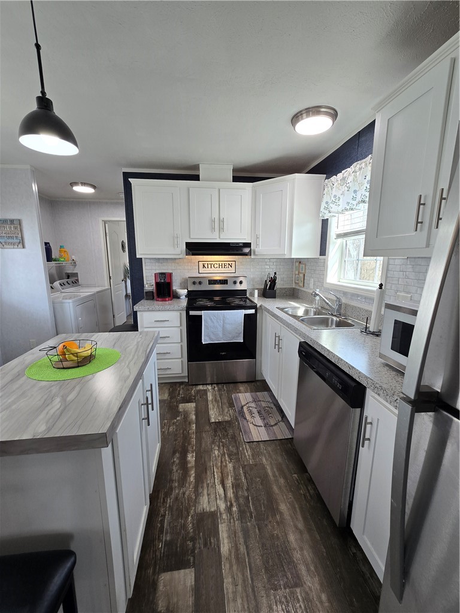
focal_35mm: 13
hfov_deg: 89.9
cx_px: 230
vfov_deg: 106.2
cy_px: 306
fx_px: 230
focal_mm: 2.2
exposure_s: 1/60
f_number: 2.2
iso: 50
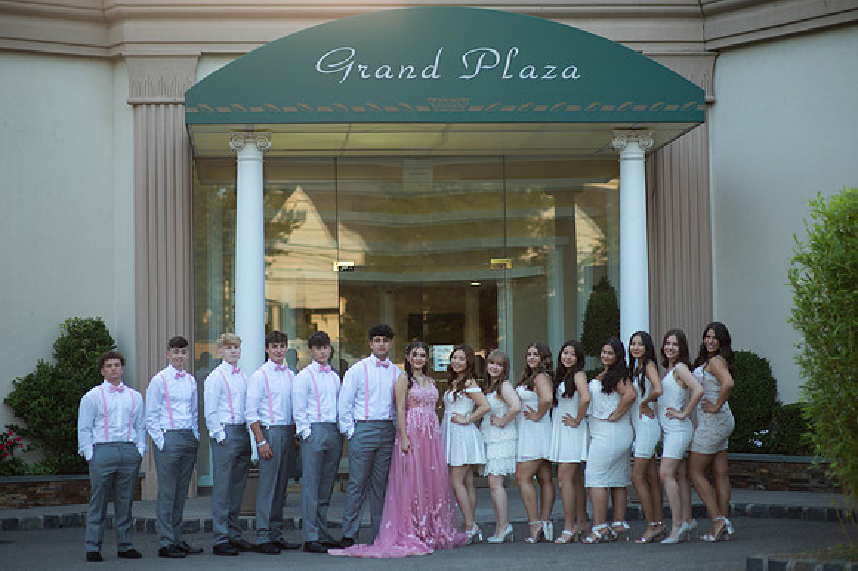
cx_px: 429
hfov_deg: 23.9
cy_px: 286
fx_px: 2025
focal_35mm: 85
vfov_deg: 16.1
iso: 250
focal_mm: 85
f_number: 2
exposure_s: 1/1000
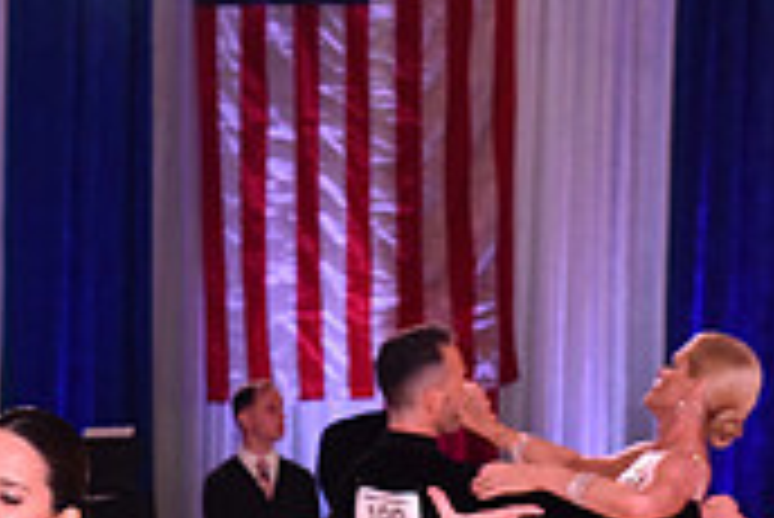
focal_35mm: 223
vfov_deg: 6.1
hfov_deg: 8.9
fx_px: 4798
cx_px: -504
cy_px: 786
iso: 2500
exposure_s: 1/320
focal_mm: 66
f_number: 6.3
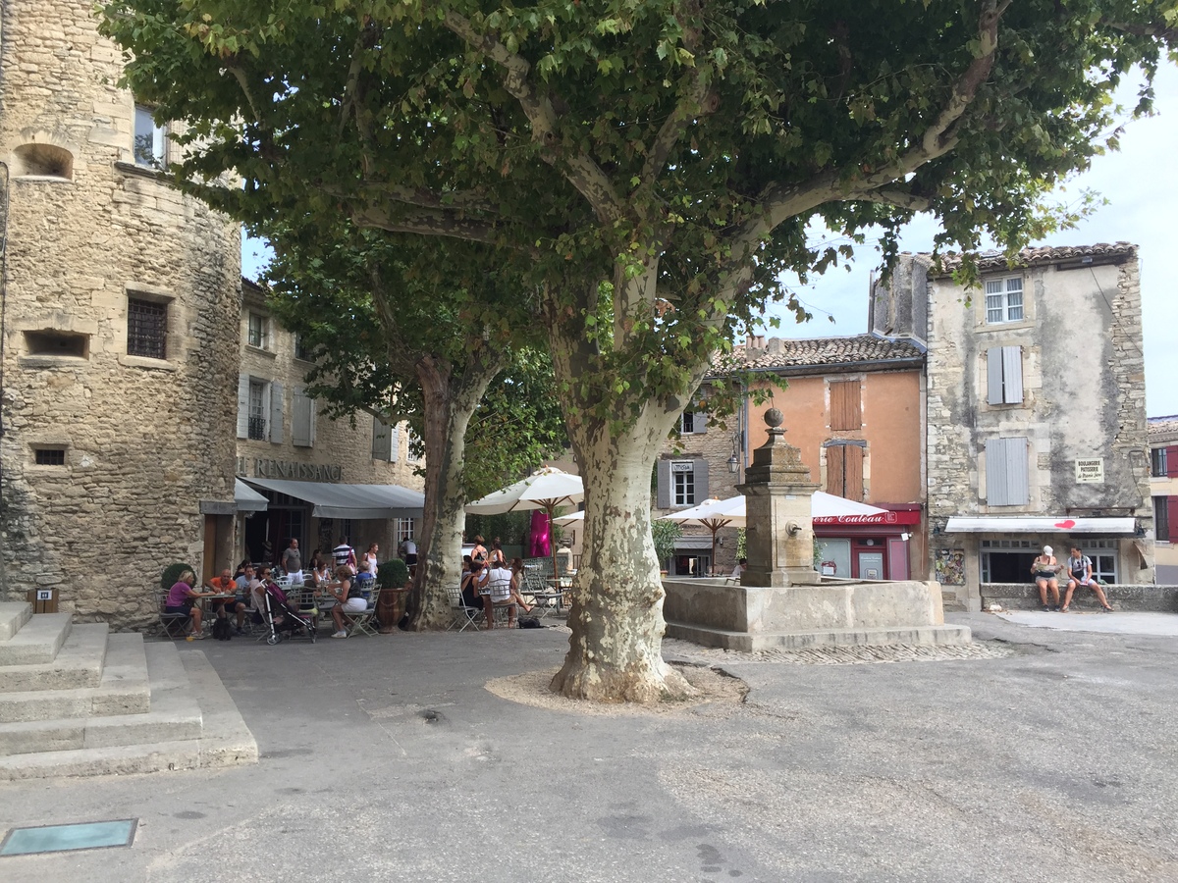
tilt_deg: +5.3
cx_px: 589
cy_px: 442
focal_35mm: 29
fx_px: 987
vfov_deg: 48.2
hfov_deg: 61.7
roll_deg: -0.3
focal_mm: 4.15
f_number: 2.2
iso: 32
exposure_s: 1/412
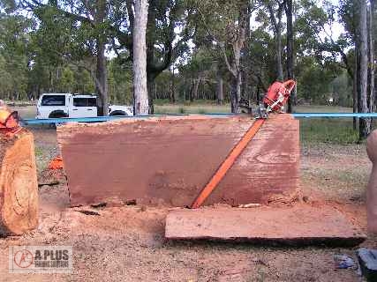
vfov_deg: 37.7
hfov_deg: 49.0
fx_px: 414
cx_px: 188
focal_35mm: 38
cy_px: 141
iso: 50
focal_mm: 5.8
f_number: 5
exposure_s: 1/40
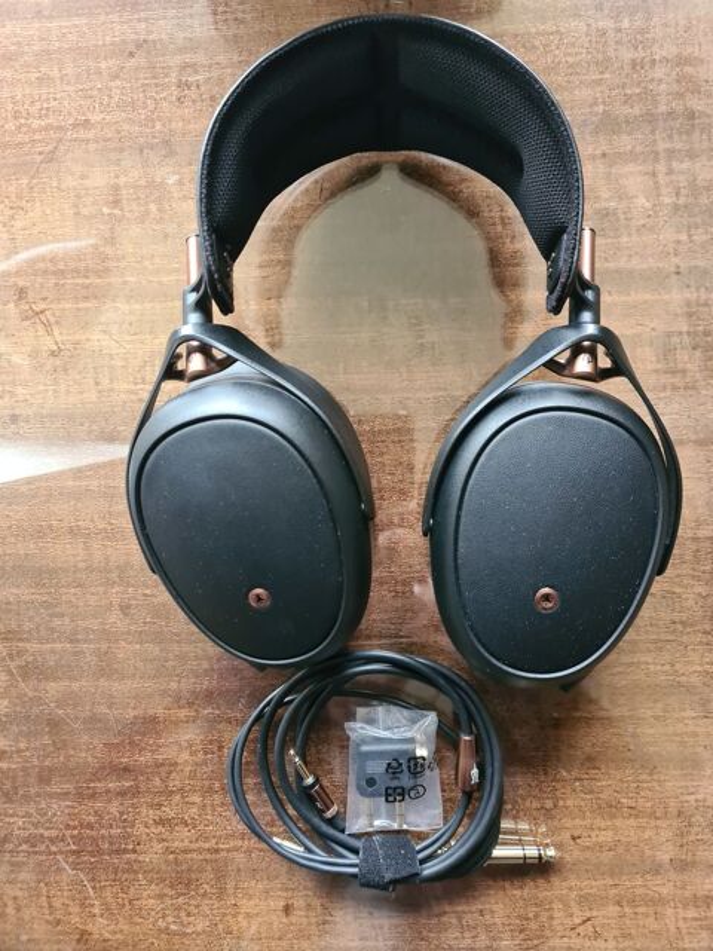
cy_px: 476
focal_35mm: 26
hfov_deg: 53.1
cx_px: 356
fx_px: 714
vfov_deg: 67.3
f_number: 1.8
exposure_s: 1/50
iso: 800
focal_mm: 5.4
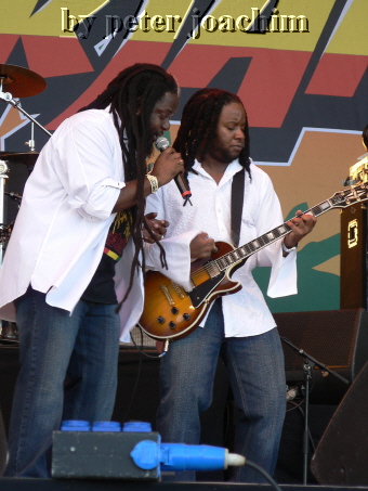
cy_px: 246
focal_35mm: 167
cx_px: 184
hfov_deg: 8.9
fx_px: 2366
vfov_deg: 11.8
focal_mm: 28.6
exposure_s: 1/80
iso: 64
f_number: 3.3
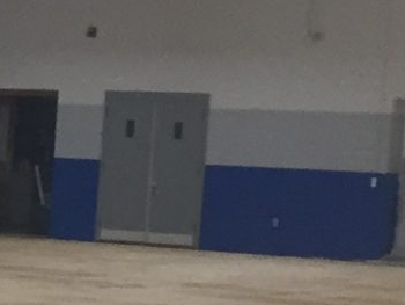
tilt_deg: -4.5
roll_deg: -2.4
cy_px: 307
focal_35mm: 212
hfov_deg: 8.2
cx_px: -723
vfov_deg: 7.0
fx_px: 2482
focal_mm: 4.15
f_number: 2.2
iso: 40
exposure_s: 1/30
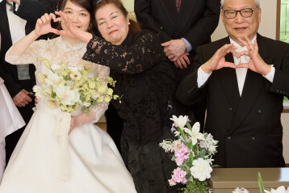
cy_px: 16
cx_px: 19
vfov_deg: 14.1
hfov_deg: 20.7
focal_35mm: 96
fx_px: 771
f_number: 6.3
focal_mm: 43
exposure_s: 1/100
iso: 1000
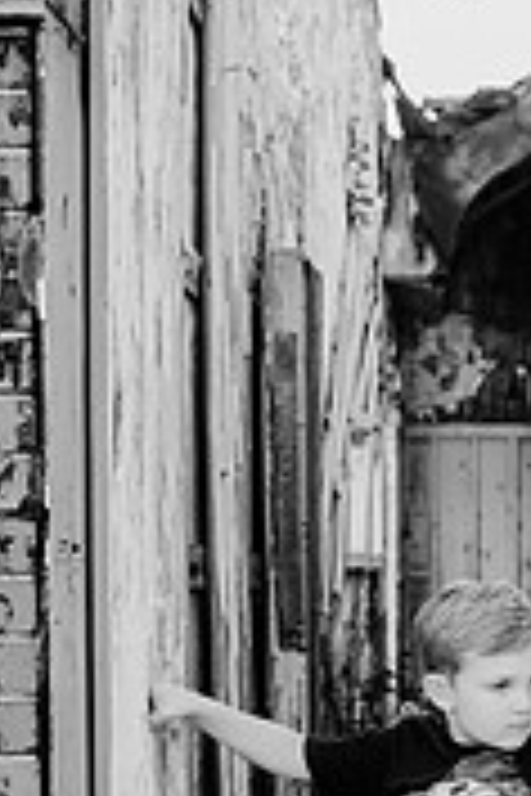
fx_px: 1350
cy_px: 594
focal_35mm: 61
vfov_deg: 32.3
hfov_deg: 21.6
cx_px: 518
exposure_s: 1/400
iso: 100
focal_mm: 24
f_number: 2.8
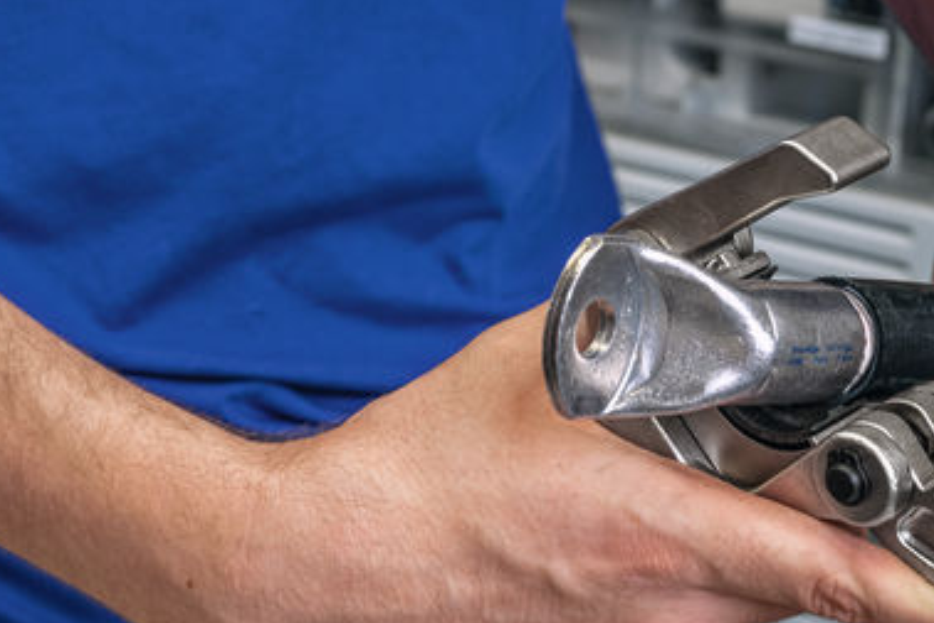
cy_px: 496
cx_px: 482
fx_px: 2309
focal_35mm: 89
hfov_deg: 22.9
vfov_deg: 15.3
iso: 1000
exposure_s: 1/100
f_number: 7.1
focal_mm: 42
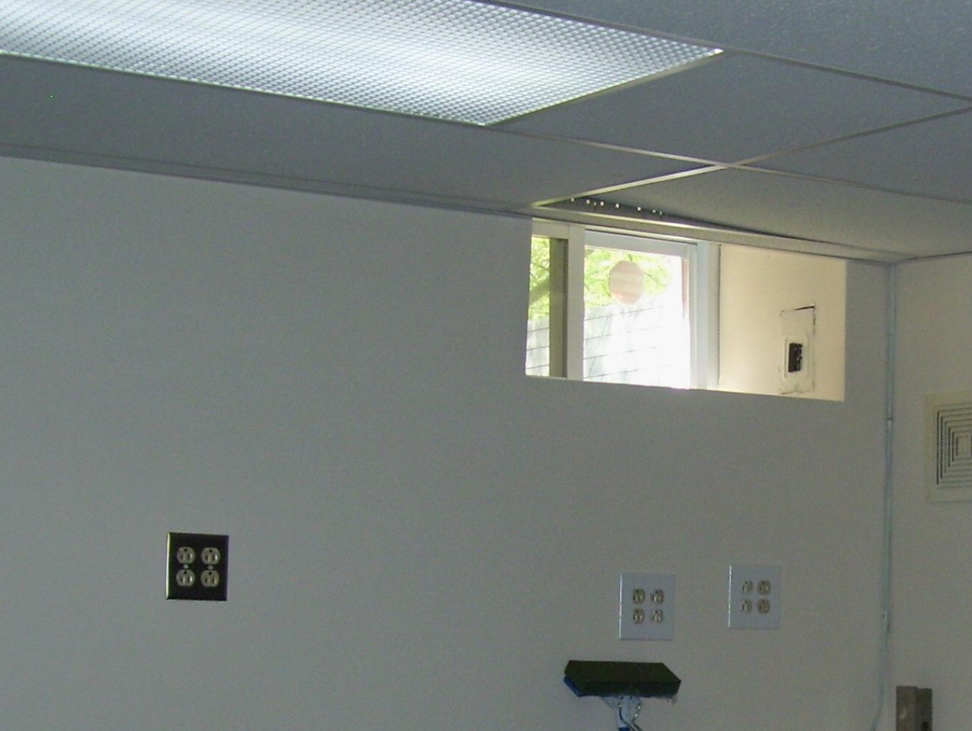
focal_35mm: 78
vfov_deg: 18.5
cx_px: 744
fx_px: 2193
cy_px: 697
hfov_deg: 24.7
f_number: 2.7
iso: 80
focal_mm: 6
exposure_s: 1/60
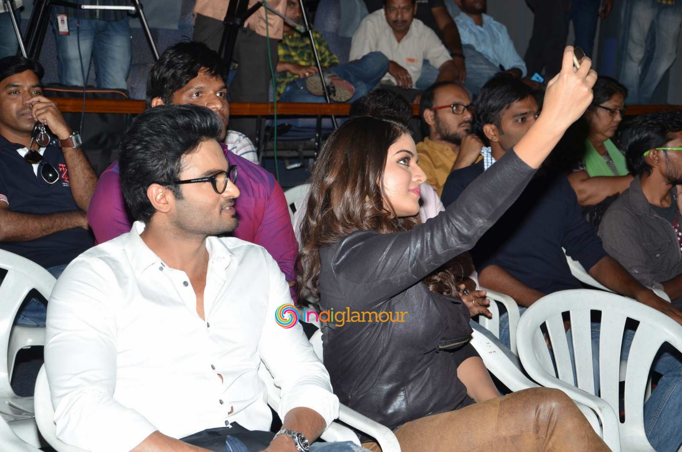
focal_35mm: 87
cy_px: 226
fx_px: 1645
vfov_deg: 15.6
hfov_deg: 23.4
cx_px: 341
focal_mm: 58
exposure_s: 1/125
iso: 320
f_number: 5.6
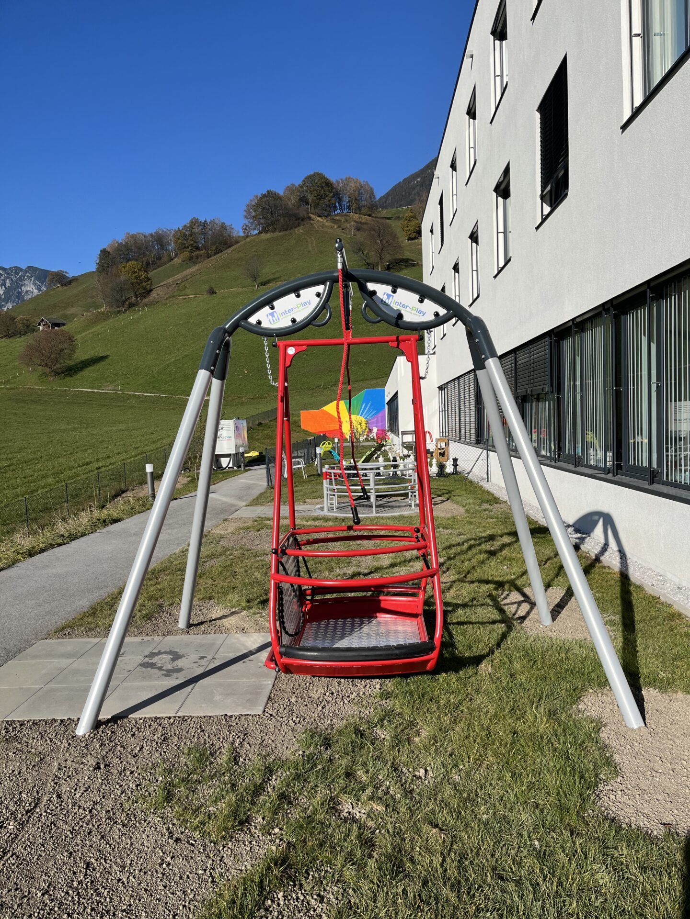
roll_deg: +1.5
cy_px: 460
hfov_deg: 53.1
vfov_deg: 67.3
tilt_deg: -3.8
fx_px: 691
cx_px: 345
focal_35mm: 26
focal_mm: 5.1
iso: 50
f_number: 1.6
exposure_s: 1/4854
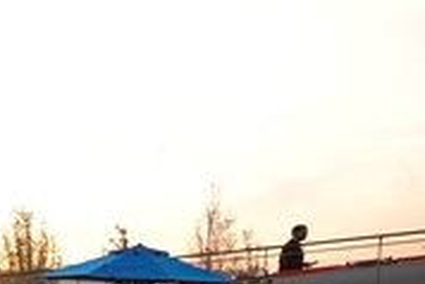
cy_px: 401
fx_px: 815
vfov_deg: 18.0
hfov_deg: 19.0
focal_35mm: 69
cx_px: -411
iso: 200
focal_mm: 16
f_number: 2.8
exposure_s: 1/400
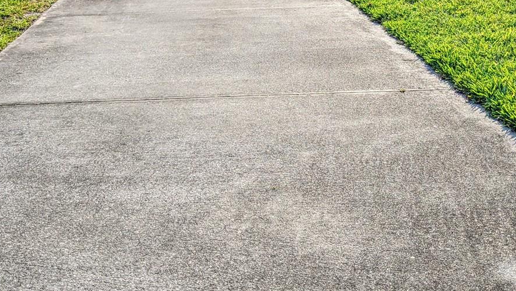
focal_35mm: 53
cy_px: -9
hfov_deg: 39.2
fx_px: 725
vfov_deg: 21.7
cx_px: 252
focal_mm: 4.38
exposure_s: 1/5848
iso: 49
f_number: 1.73
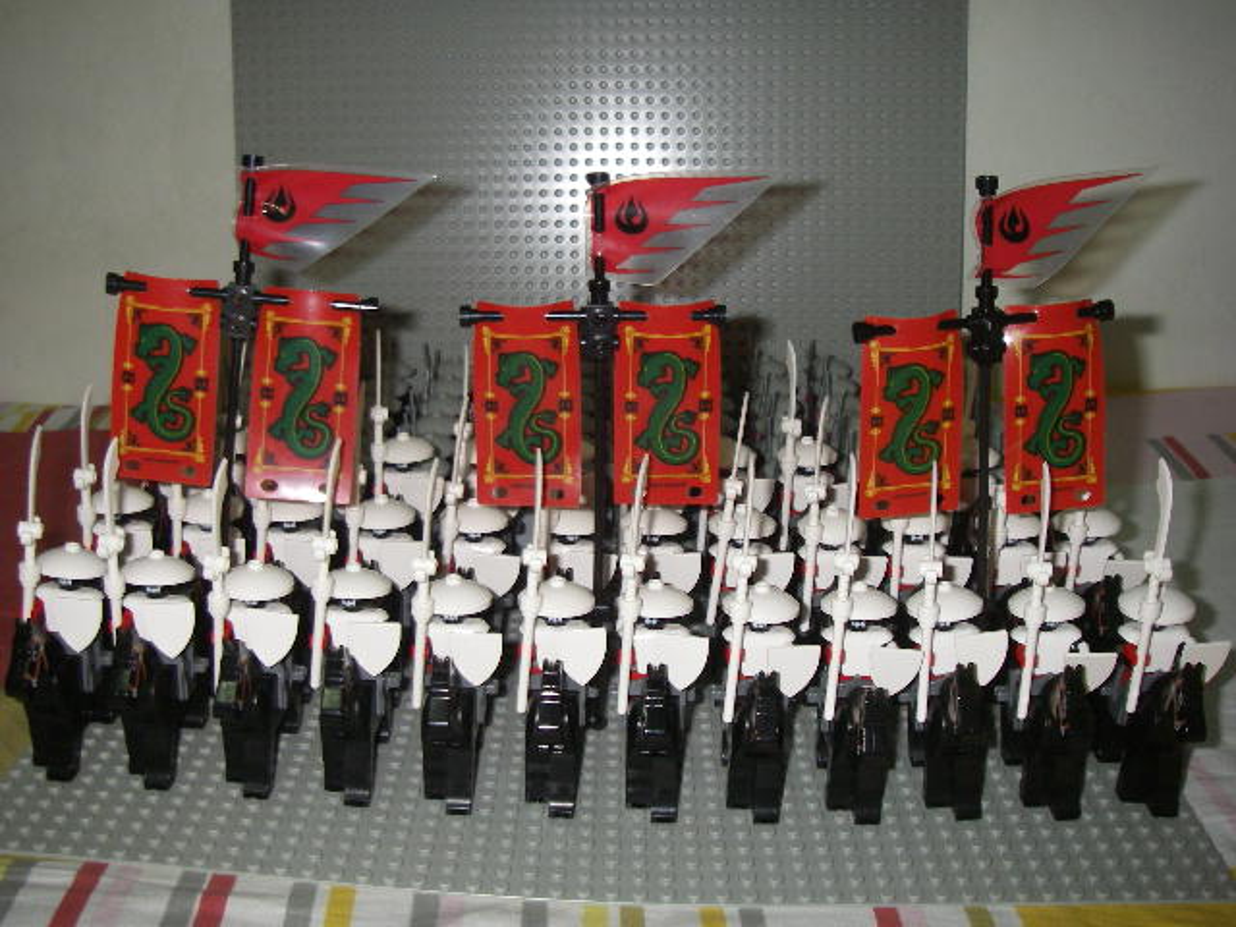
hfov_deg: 49.0
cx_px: 618
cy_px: 464
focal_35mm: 38
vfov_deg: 37.7
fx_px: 1357
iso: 160
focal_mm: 6.3
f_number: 3.3
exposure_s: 1/40
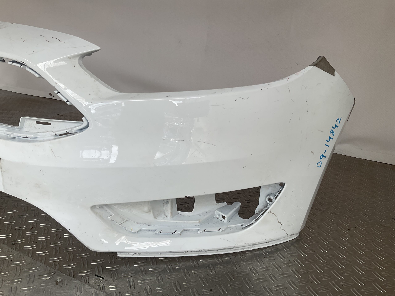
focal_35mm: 29
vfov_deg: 48.2
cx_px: 198
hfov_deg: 61.7
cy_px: 148
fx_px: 331
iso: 16
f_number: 1.8
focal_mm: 3
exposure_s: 1/297
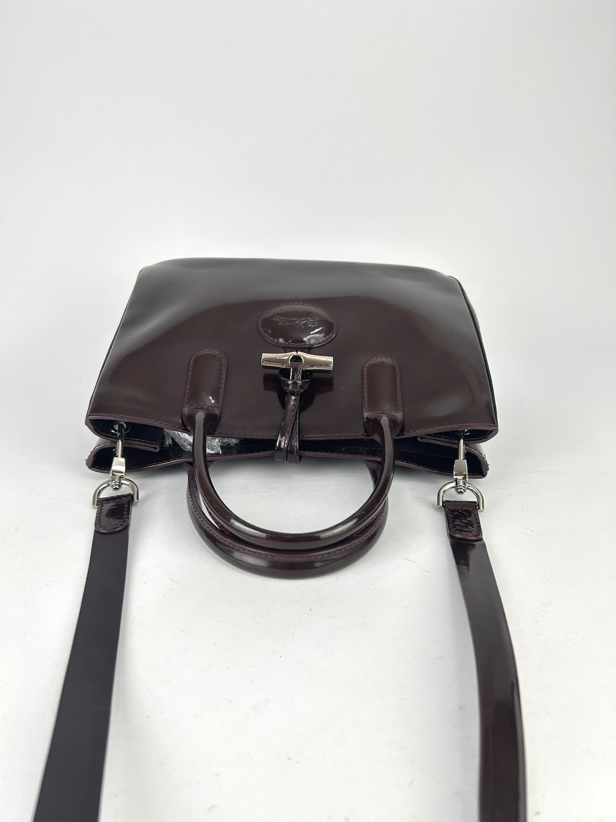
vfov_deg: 67.3
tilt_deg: -22.2
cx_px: 308
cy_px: 411
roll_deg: -1.2
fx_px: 617
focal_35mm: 26
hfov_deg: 53.1
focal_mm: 5.7
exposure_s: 1/134
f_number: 1.5
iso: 32
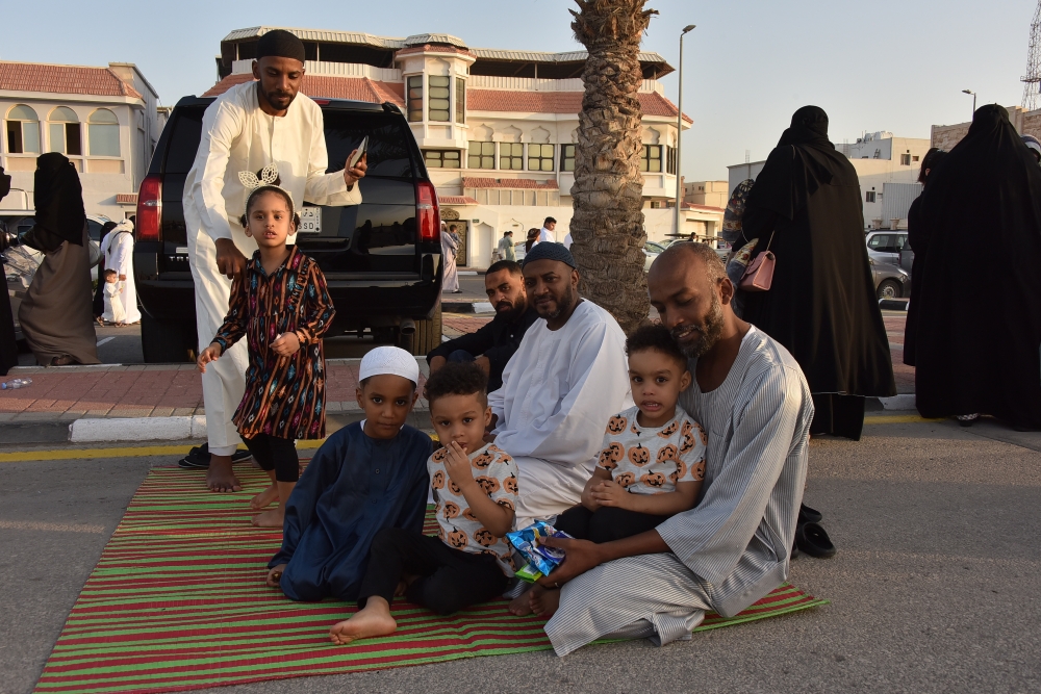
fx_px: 925
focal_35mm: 32
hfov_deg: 58.7
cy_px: 347
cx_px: 520
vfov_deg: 41.1
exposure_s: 1/400
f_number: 10
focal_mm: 32
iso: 500
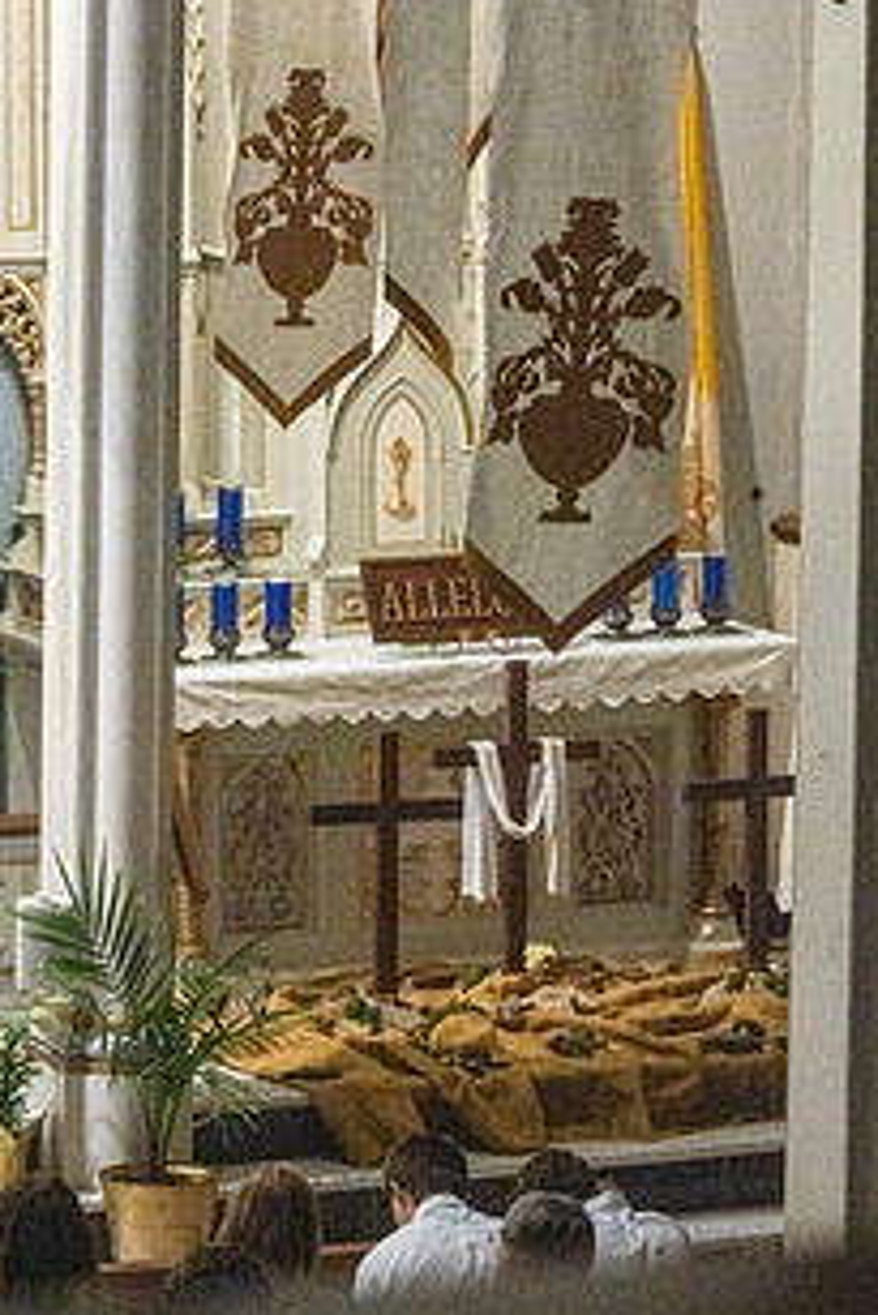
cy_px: 441
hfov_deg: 6.7
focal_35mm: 205
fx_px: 7491
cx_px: 471
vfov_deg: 10.0
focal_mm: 140
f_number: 14
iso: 5000
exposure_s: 1/40
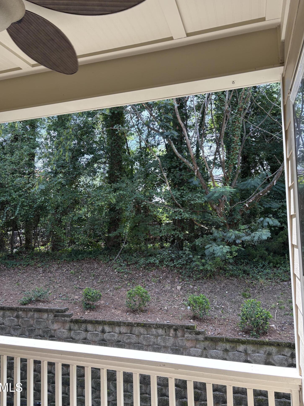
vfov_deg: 65.3
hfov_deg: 51.3
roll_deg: +0.8
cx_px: 147
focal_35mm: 27
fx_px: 316
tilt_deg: +5.7
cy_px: 196
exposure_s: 1/447
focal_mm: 5.96
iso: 64
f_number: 1.6
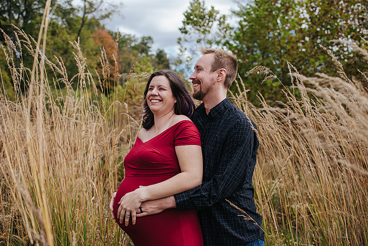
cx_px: 184
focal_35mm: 36
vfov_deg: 36.6
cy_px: 123
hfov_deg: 52.8
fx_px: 371
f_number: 3.2
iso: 140
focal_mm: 35
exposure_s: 1/800
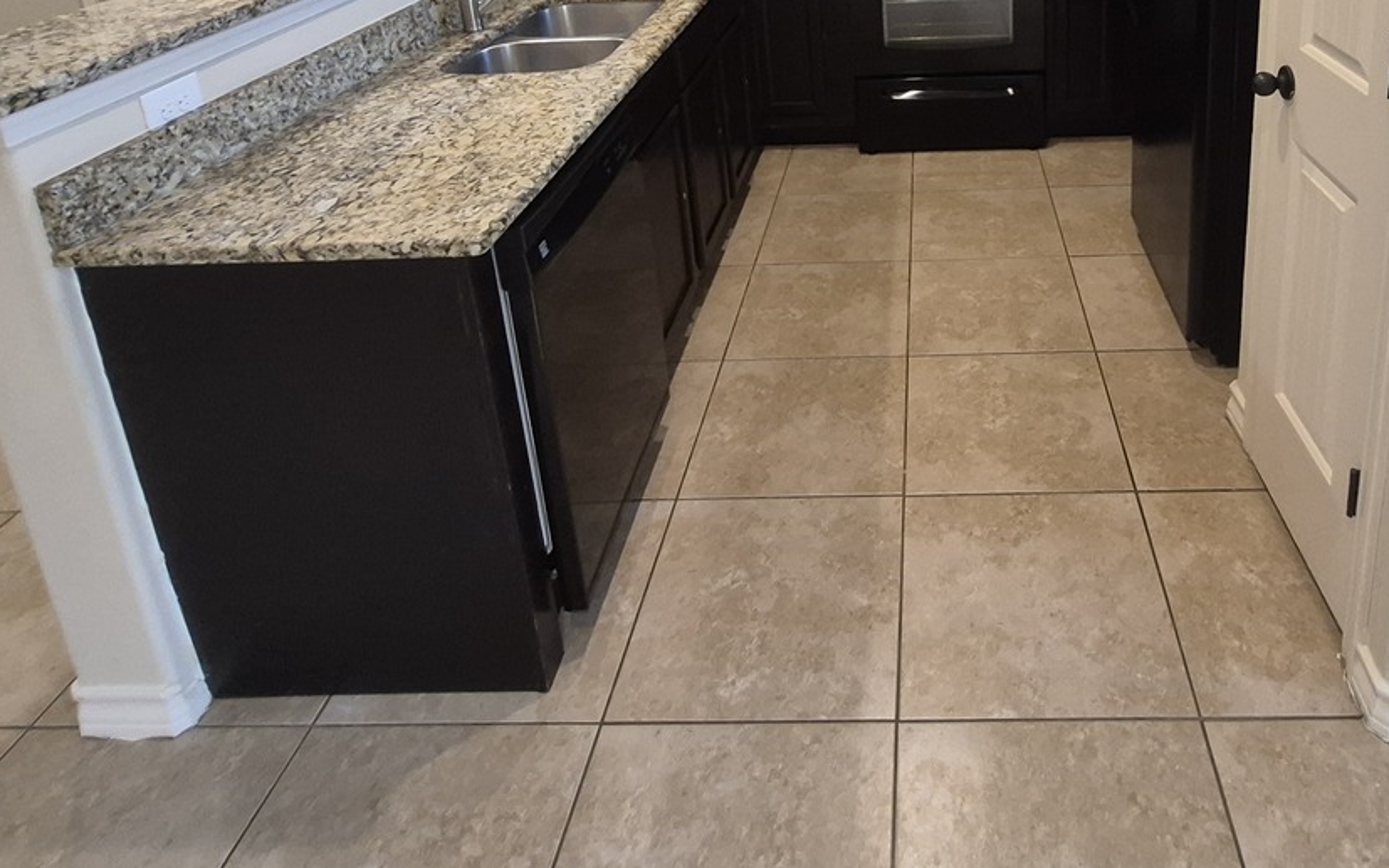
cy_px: 8
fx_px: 909
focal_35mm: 24
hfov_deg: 72.8
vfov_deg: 44.0
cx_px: 912
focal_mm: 1.74
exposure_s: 1/60
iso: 250
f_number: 2.2
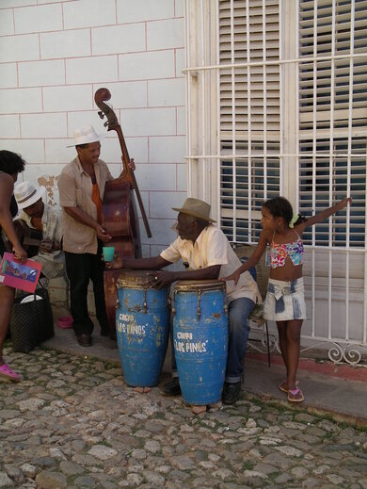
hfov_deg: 23.7
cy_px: 244
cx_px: 184
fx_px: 875
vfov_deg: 31.2
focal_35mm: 62
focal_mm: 12.8
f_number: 4.2
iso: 80
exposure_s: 1/200
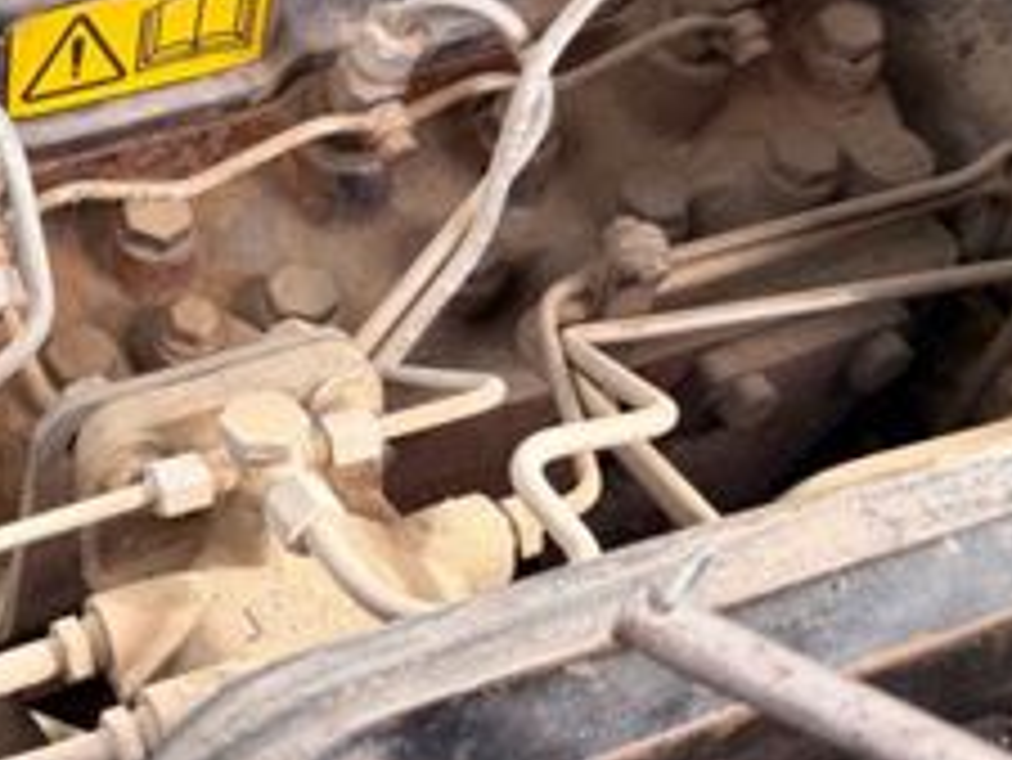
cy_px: 274
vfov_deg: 22.9
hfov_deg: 28.1
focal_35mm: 64
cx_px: -45
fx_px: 1872
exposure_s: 1/121
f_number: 1.78
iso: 64
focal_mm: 6.76
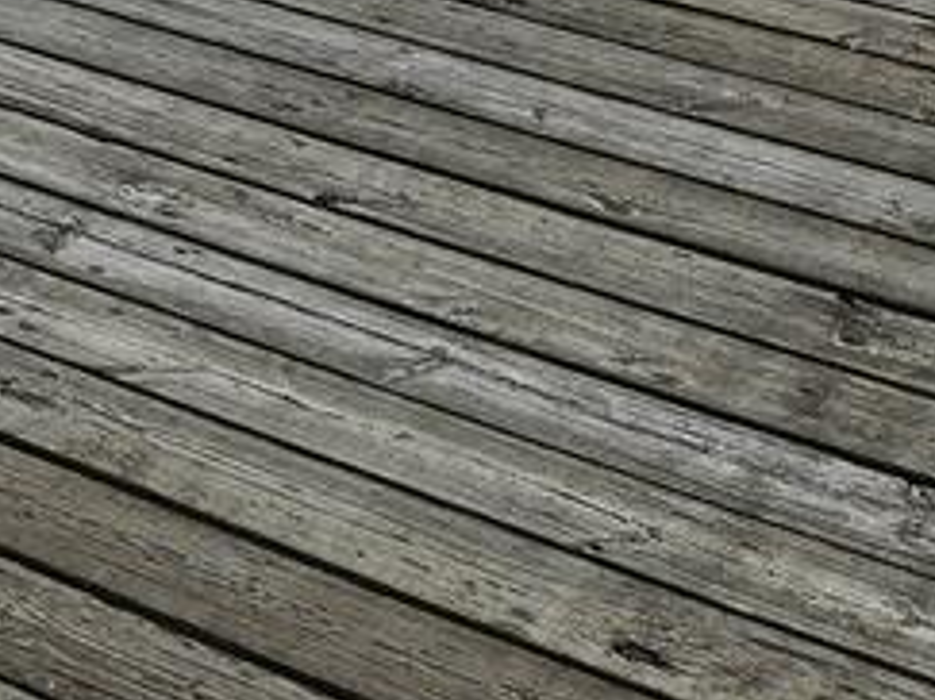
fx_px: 2943
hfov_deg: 14.8
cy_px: -615
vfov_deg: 12.3
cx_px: -935
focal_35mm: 109
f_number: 1.8
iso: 25
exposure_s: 1/850
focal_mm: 5.4
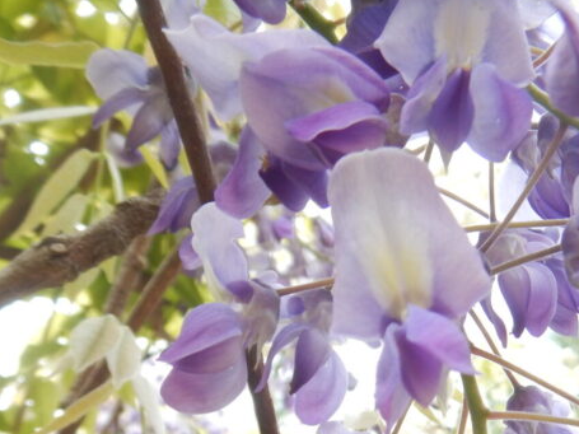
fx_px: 903
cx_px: 447
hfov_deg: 34.7
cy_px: 485
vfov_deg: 25.0
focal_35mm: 54
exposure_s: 1/100
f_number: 2.8
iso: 125
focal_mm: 4.3
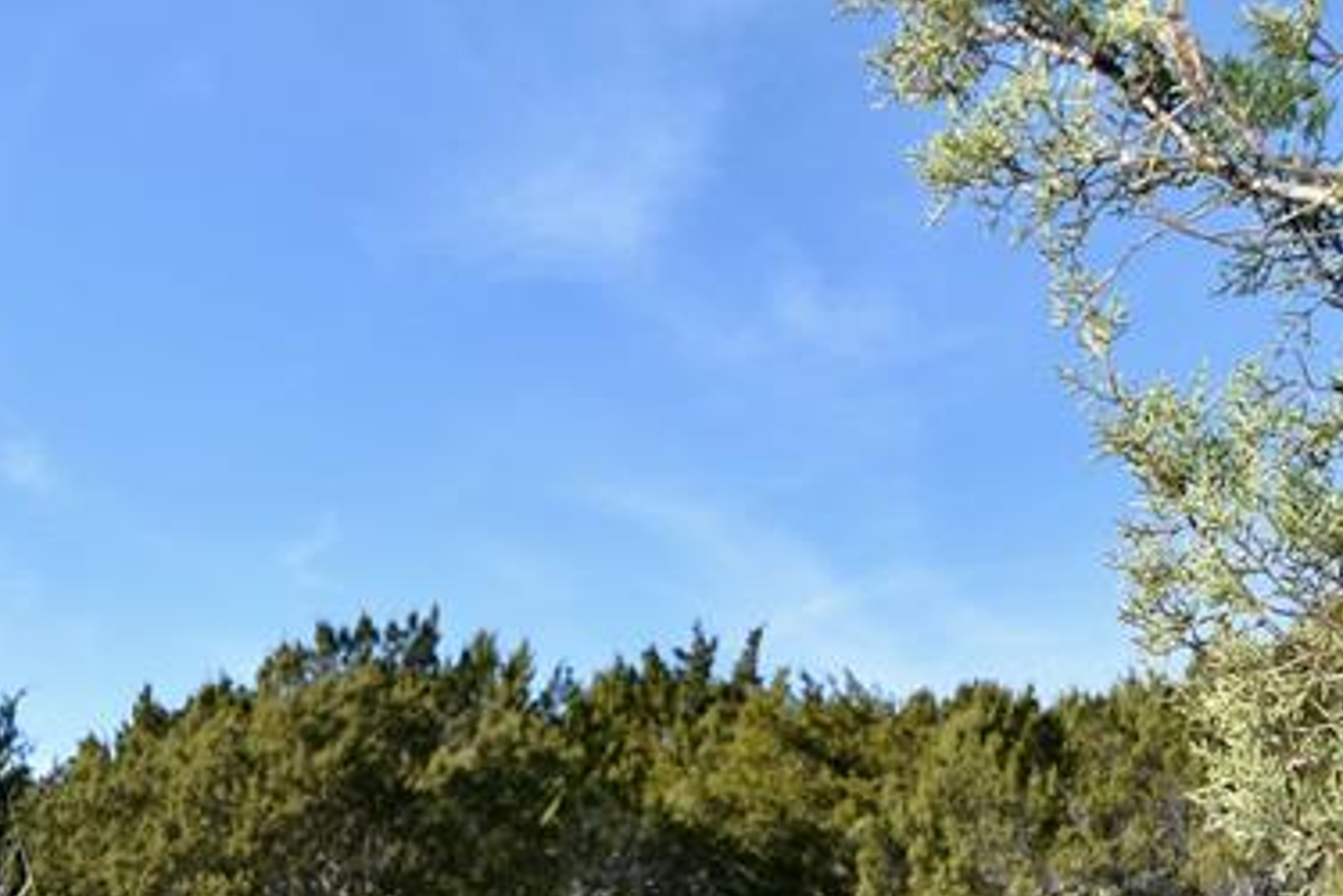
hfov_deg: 47.2
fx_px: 1529
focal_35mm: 41
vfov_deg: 30.5
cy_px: 874
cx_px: 544
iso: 100
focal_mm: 10
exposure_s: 1/200
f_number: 8
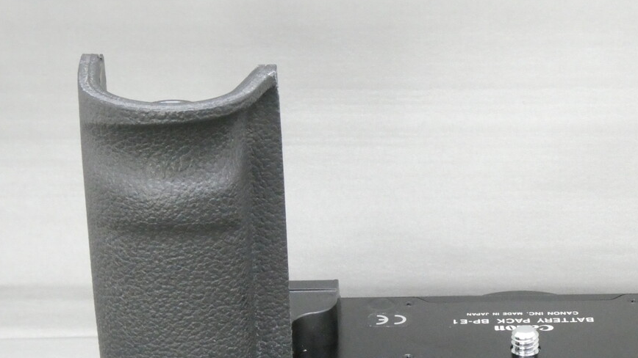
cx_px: 435
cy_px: 267
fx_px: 2013
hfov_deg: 18.0
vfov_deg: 10.2
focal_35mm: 119
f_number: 5.6
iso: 1600
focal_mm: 14.1
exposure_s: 1/25
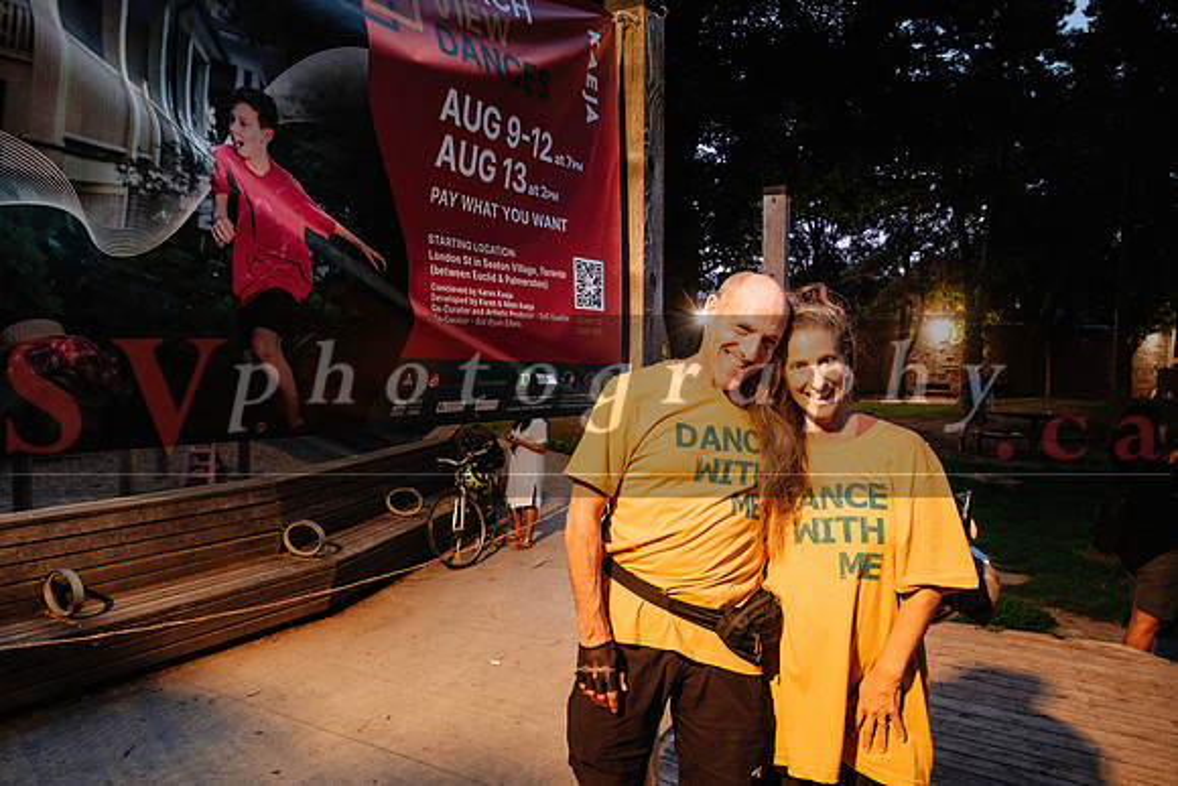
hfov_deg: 73.7
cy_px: 393
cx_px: 589
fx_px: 785
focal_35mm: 24
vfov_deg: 53.2
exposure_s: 1/25
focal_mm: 16
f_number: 2.8
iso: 1600
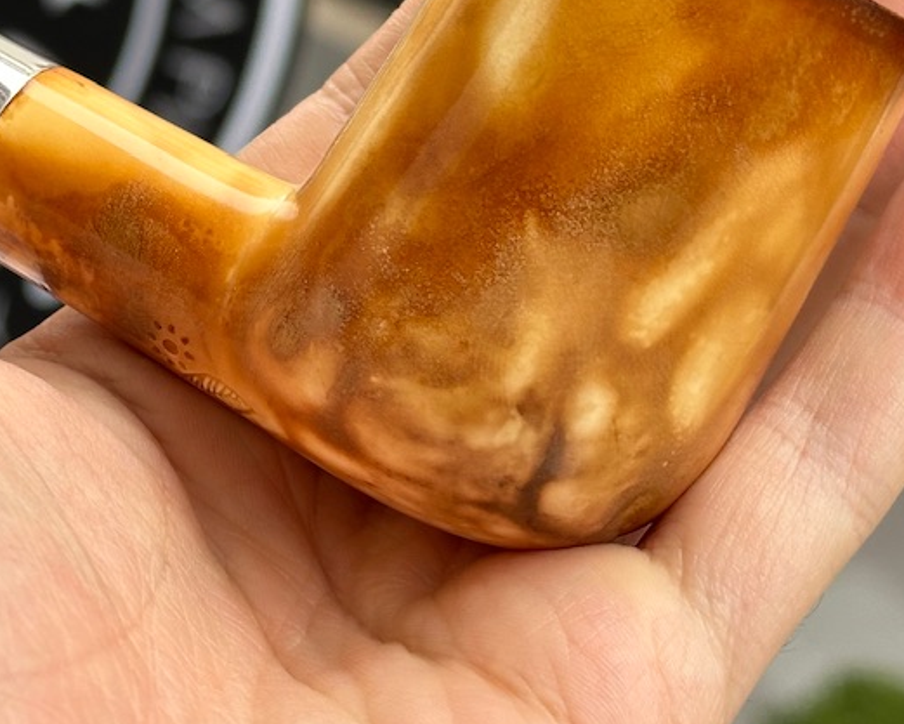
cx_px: 267
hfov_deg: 16.7
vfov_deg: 13.2
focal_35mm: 115
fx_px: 3077
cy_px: 7
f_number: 1.78
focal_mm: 6.86
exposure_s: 1/480
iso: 64
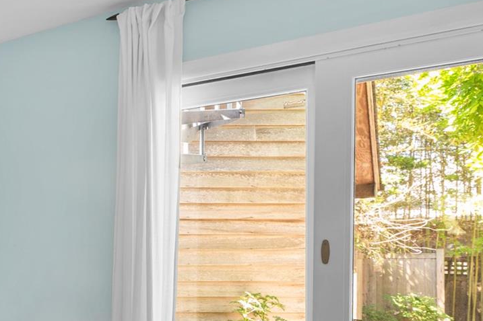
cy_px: 244
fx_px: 536
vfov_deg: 32.7
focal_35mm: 40
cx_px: -170
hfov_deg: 33.0
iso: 320
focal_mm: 14
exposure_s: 1/2.5
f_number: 7.1
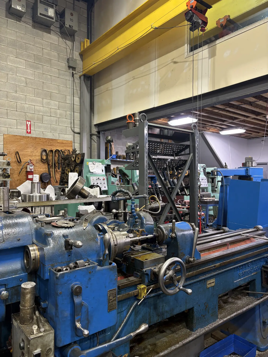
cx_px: 134
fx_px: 268
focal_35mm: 26
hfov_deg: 53.1
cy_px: 178
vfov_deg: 67.3
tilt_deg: +0.7
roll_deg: +0.3
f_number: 1.6
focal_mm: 5.96
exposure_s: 1/60
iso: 80
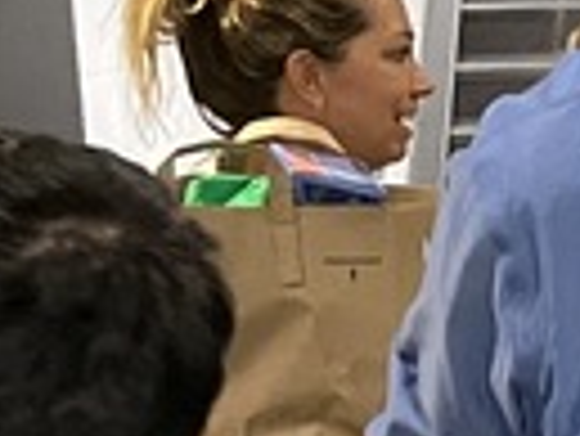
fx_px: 3455
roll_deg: +2.0
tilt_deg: -10.6
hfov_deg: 8.3
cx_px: 1650
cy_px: 472
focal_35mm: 206
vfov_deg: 7.2
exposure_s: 1/60
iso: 500
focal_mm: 5.1
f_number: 1.6
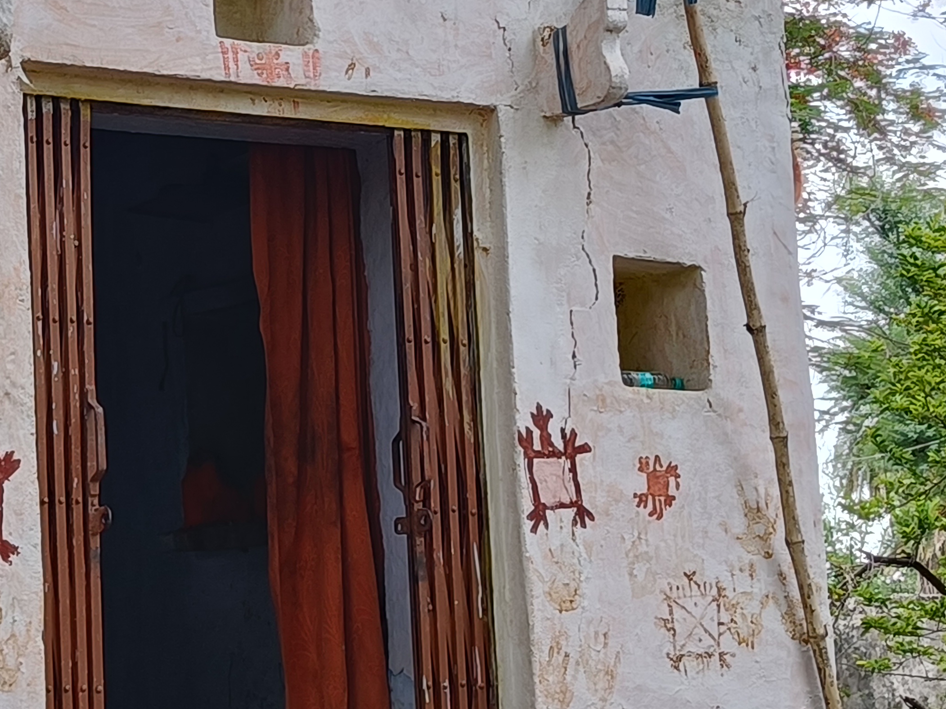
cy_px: 314
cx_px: 7
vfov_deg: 13.5
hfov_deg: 17.5
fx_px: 3006
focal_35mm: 110
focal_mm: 4.7
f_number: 1.7
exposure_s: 1/101
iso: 139
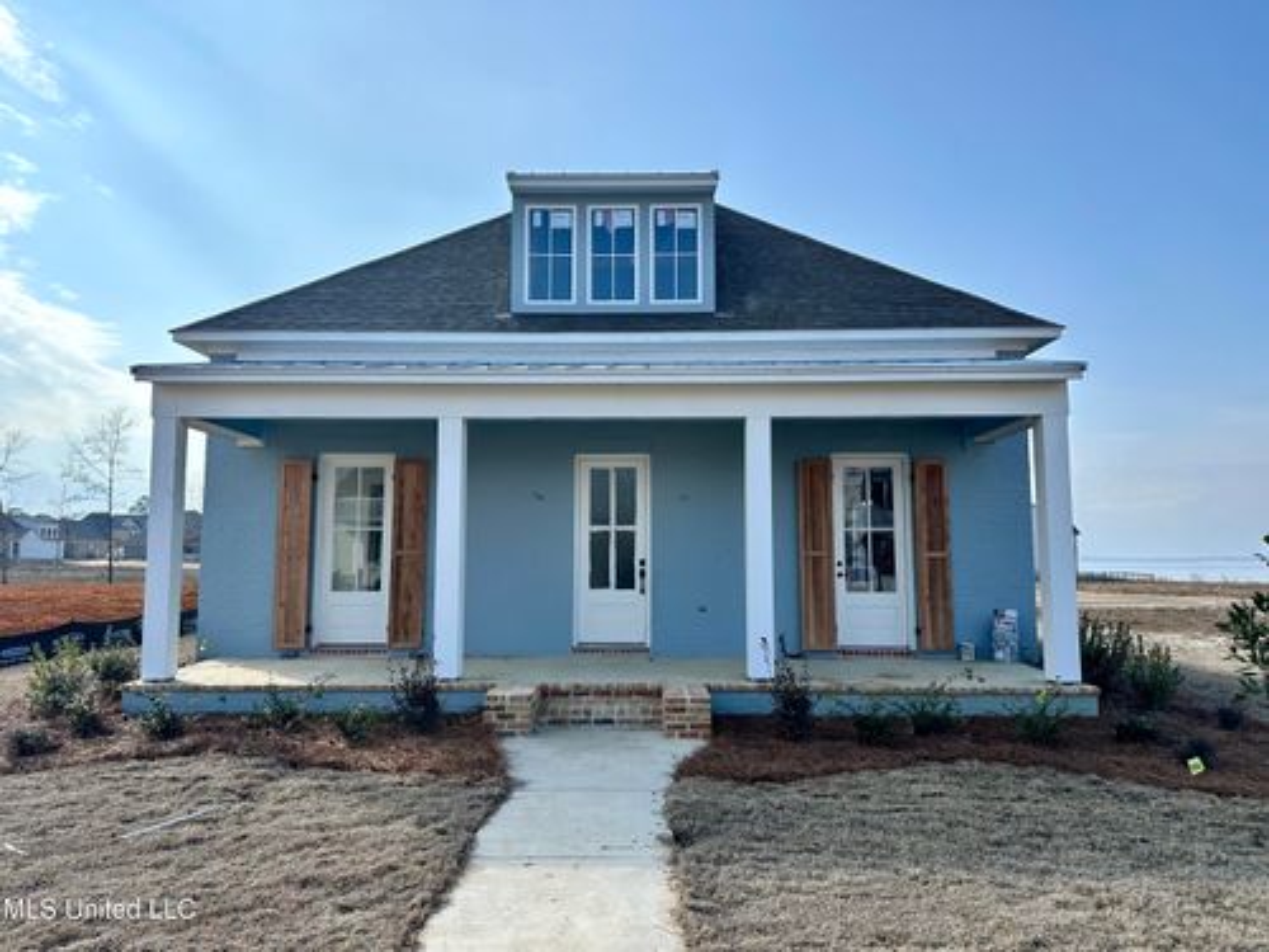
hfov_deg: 71.6
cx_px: 634
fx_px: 880
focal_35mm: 24
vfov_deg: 56.8
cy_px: 476
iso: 80
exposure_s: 1/5848
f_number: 1.78
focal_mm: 6.86
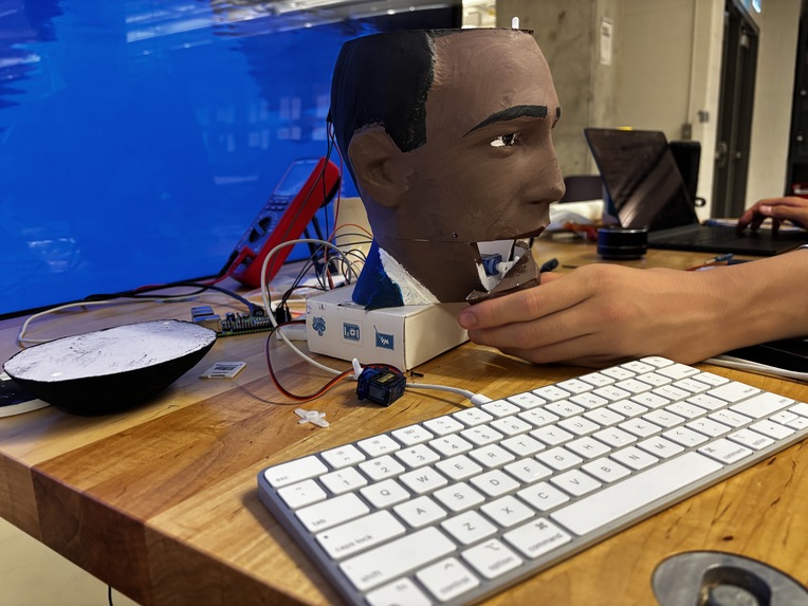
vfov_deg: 53.1
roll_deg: +1.7
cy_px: 303
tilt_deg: -12.2
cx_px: 404
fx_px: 607
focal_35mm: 26
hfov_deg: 67.3
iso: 200
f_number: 1.6
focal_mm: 5.96
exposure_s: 1/60
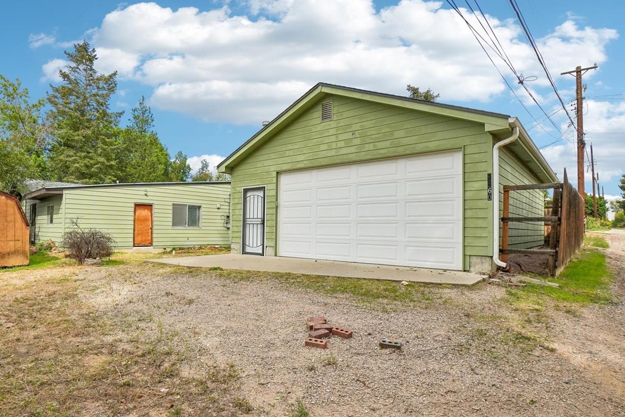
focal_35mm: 19
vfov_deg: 64.5
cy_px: 225
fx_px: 330
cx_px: 264
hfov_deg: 86.3
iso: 400
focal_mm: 10
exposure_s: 1/1250
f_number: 8
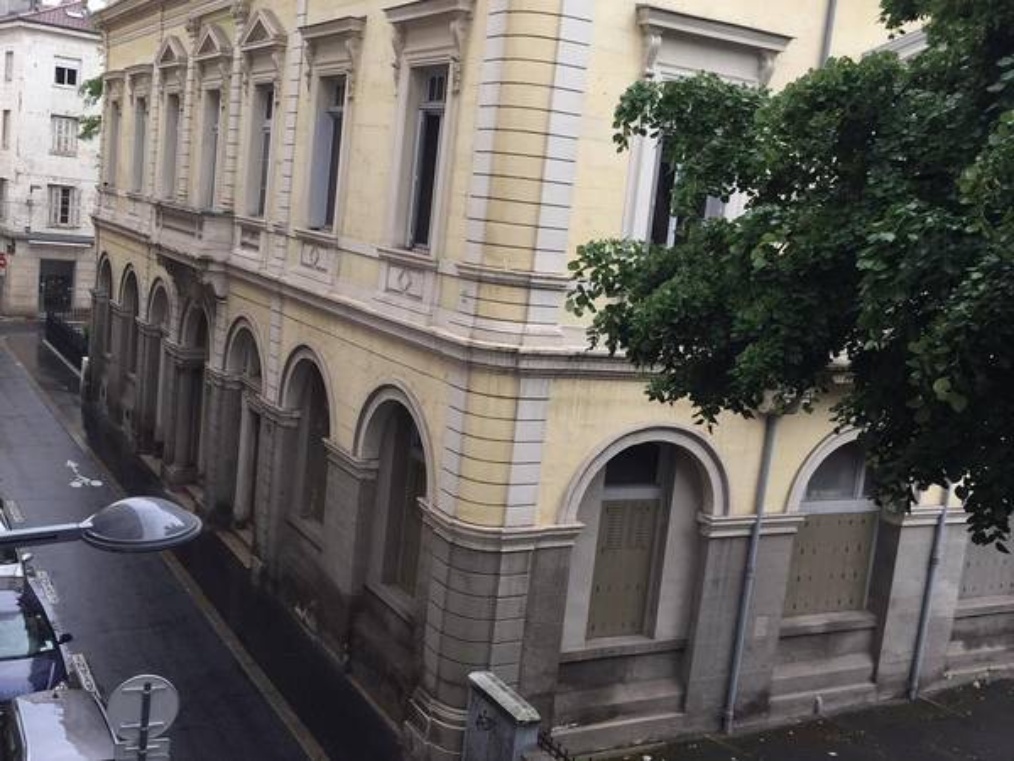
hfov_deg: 61.7
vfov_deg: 48.2
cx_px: 507
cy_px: 380
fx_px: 849
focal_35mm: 29
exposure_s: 1/100
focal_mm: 4.15
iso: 50
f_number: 2.2
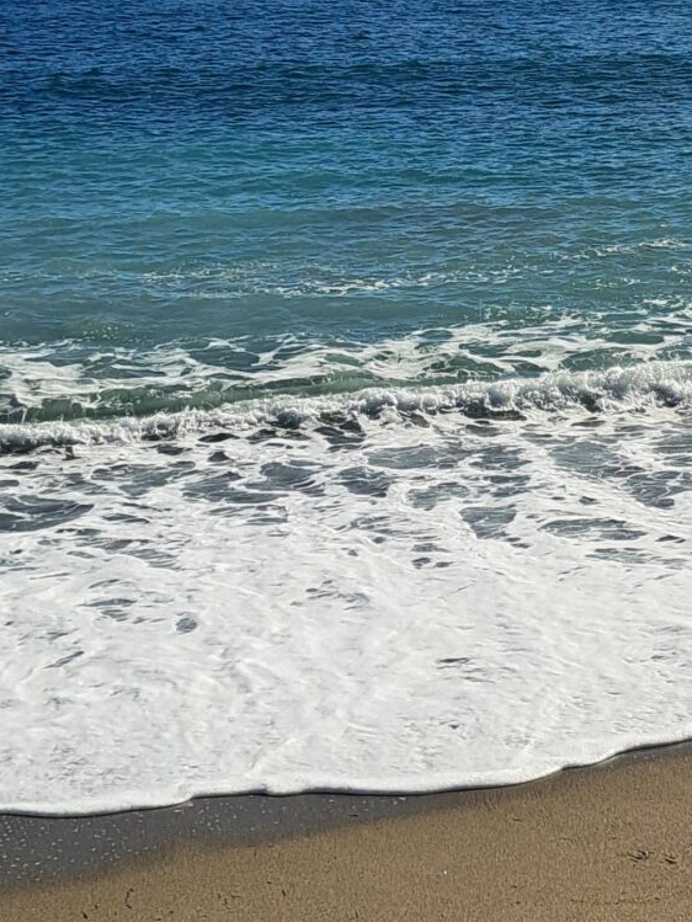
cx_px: 644
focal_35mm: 82
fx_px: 2185
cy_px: 133
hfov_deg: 17.7
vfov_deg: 23.3
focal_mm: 5.23
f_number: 1.8
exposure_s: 1/2825
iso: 50
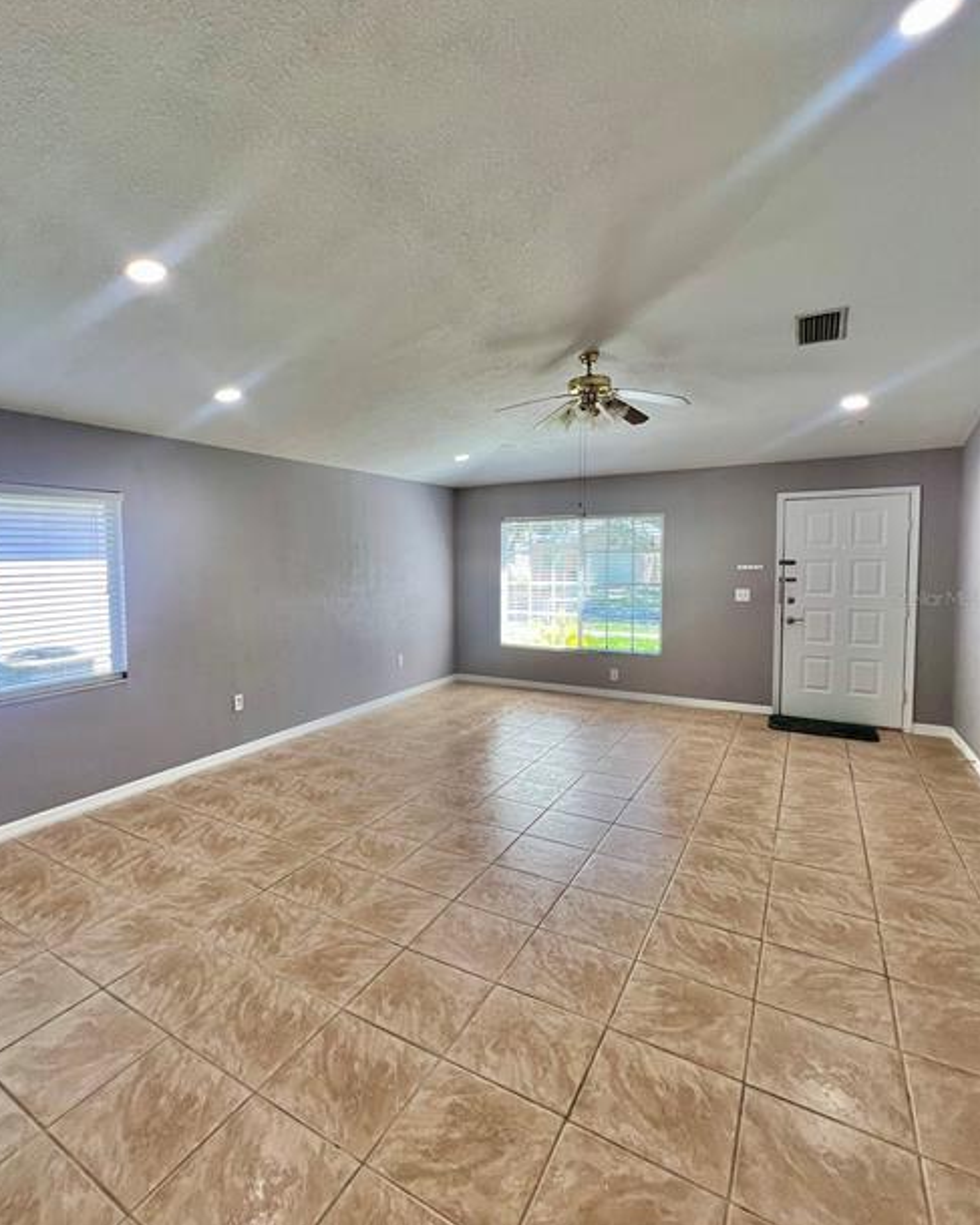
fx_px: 580
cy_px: 597
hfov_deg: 79.6
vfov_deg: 93.1
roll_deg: +0.5
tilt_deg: -4.1
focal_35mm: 16
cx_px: 404
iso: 80
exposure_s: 1/120
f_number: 1.8
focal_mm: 1.57
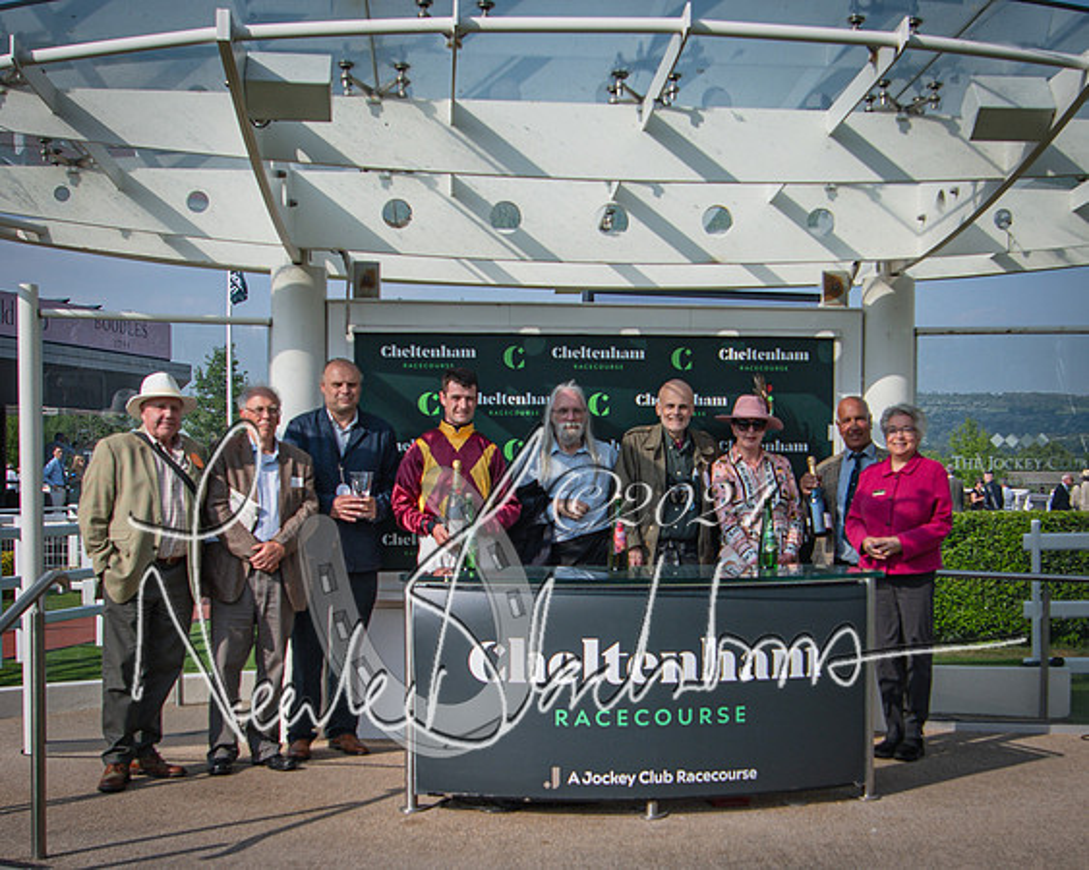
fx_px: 1591
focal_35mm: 49
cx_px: 637
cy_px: 554
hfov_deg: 37.7
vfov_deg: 30.4
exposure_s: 1/2000
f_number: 4
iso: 80
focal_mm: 20
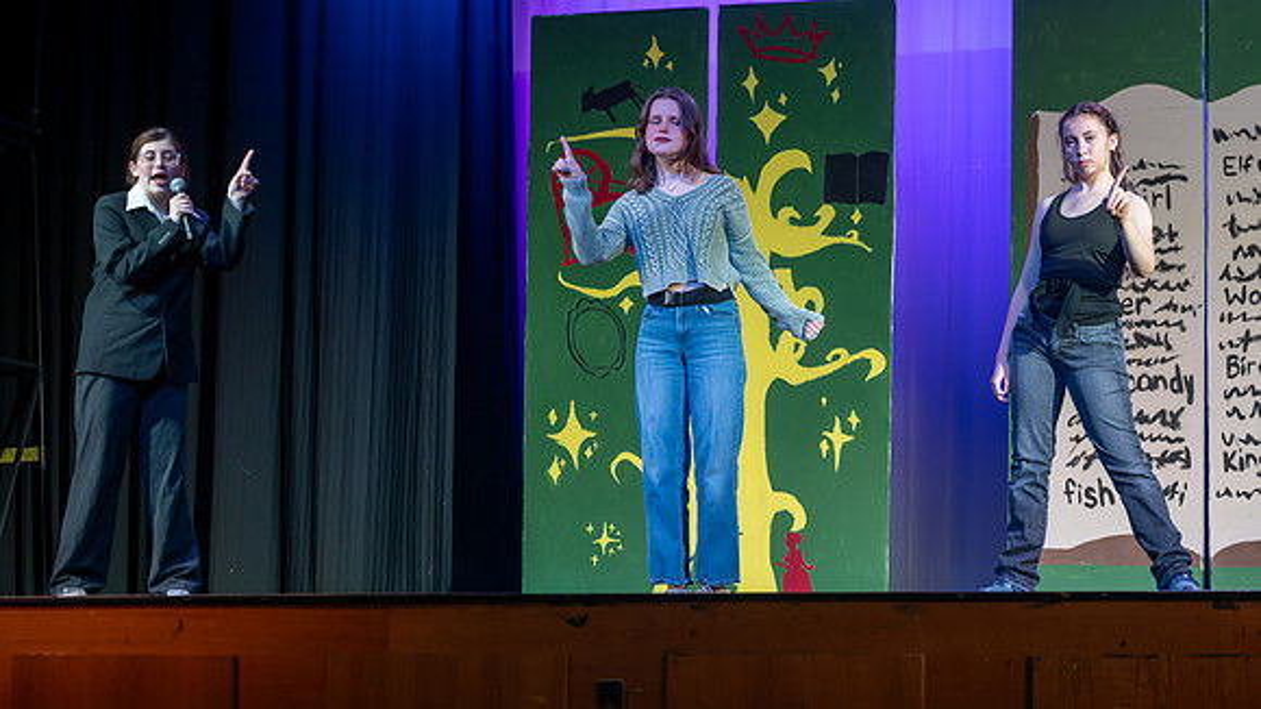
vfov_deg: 13.2
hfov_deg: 23.2
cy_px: 430
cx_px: 786
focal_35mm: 92
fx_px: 3070
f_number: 2.8
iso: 140
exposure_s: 1/160
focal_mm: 70
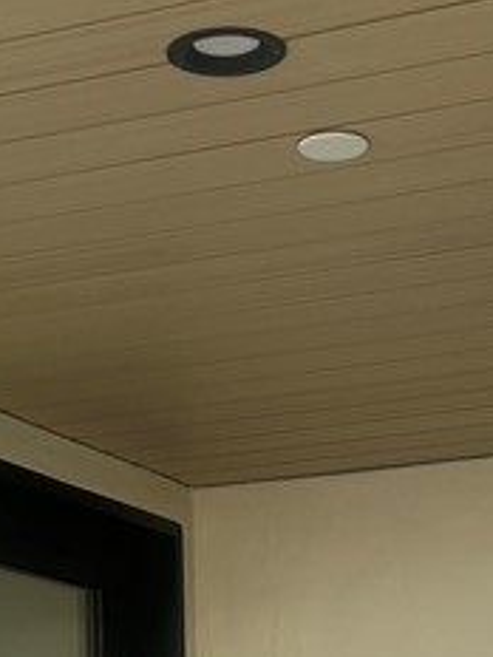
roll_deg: +1.2
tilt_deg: -2.7
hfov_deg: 12.9
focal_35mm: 115
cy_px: 1014
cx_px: 193
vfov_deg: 15.6
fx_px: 2184
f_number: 1.5
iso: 50
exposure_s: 1/338
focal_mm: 5.7
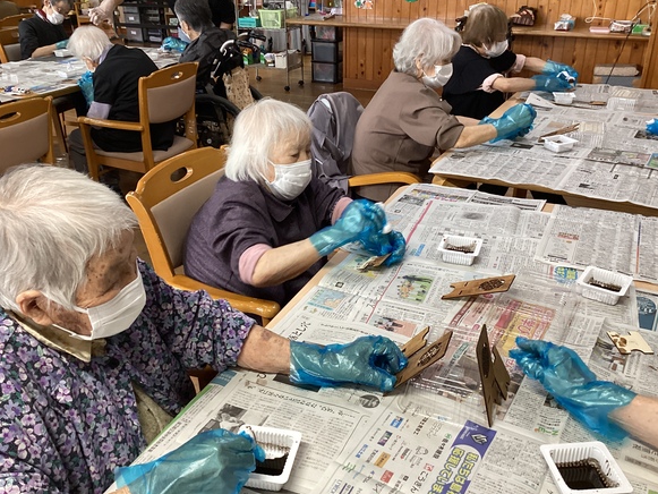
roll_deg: +0.0
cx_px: 331
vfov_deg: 44.2
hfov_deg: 56.8
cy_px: 244
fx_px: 608
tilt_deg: -26.6
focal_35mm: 32
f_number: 2.4
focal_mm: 3.3
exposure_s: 1/60
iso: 160
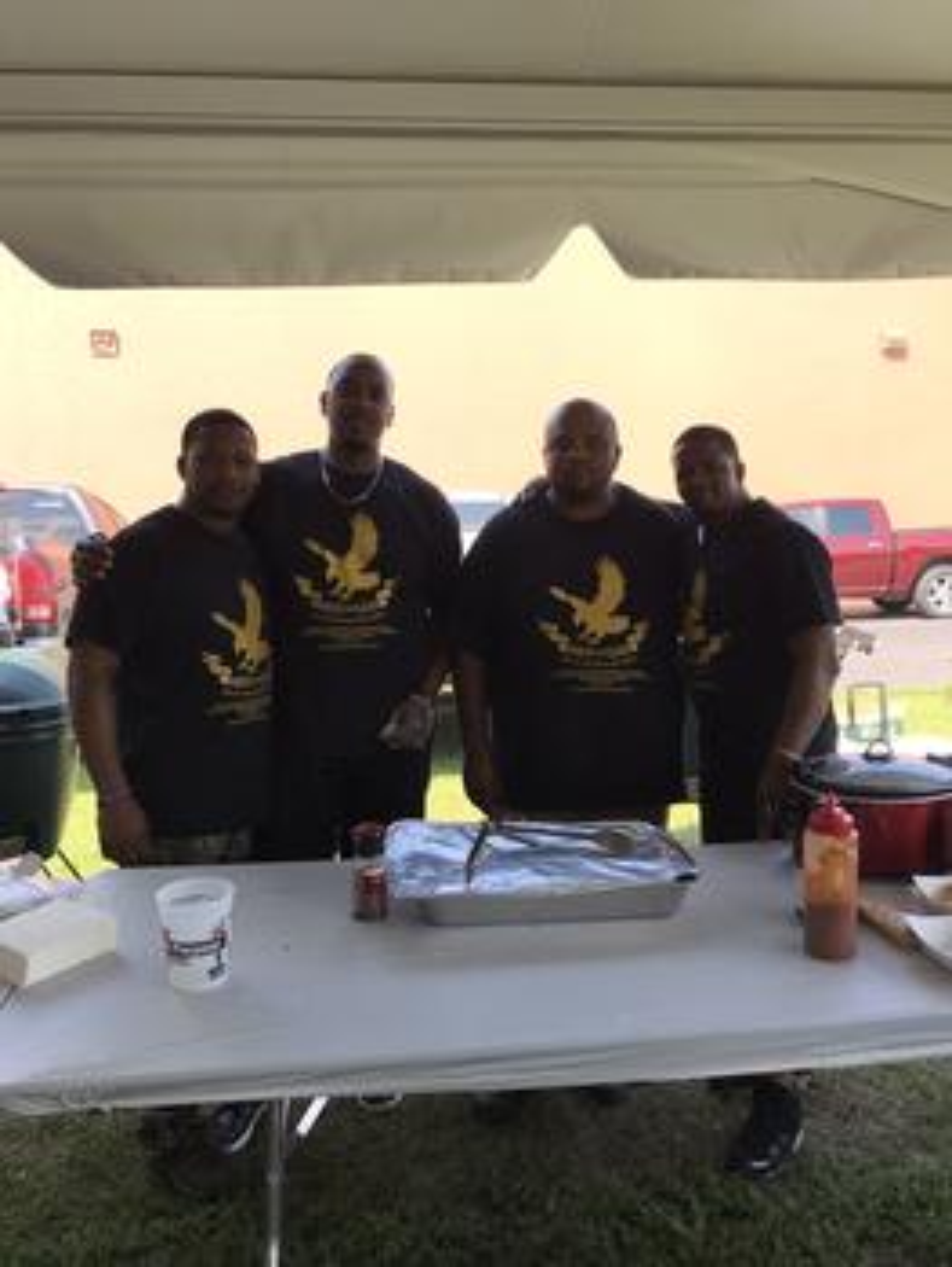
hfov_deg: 49.8
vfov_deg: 63.4
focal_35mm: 28
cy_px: 634
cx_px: 476
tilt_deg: -3.4
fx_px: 1025
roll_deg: +1.6
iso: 20
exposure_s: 1/456
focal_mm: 3.99
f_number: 1.8
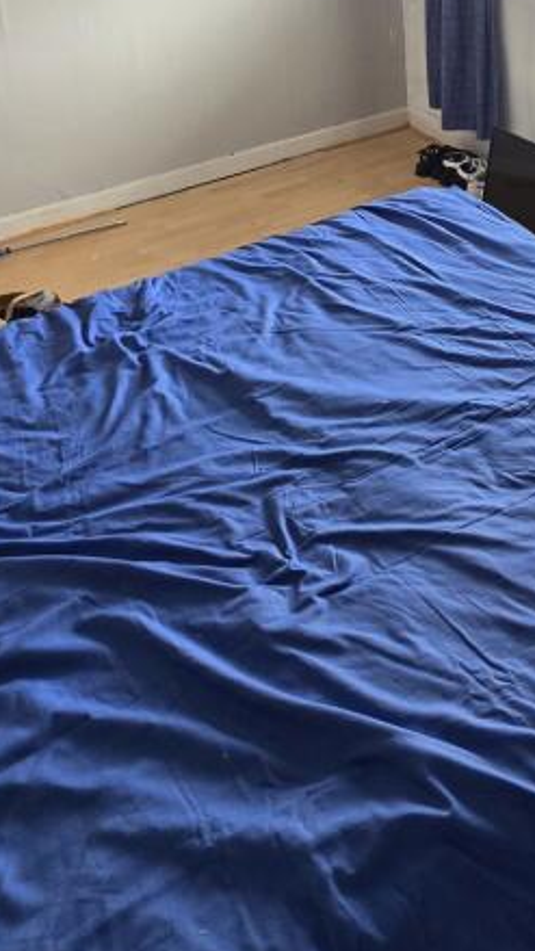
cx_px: 442
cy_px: 173
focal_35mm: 33
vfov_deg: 54.8
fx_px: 832
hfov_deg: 34.4
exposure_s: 1/100
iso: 100
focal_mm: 2.2
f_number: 1.9
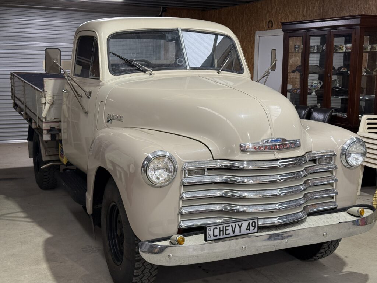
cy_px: 142
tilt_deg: -8.5
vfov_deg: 30.3
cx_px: 188
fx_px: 523
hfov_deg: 39.7
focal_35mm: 48
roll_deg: -1.8
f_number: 1.78
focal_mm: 6.76
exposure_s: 1/100
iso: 125
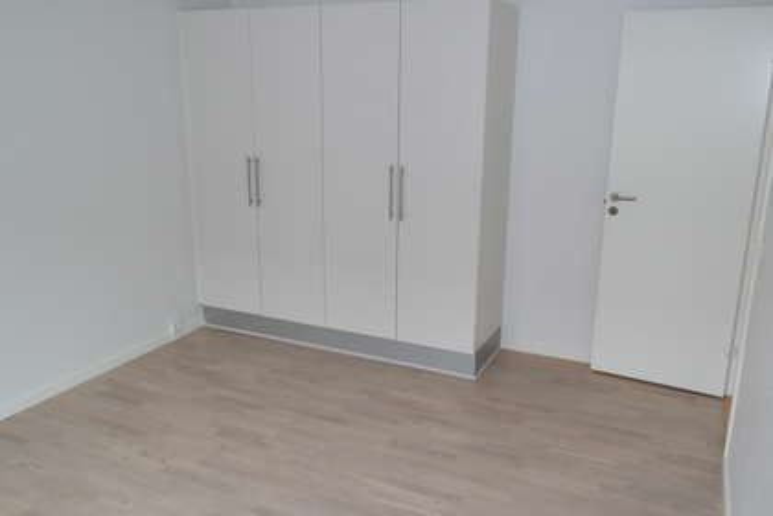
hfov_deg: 61.9
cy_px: 258
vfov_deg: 43.6
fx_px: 644
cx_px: 386
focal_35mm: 30
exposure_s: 1/40
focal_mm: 20
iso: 400
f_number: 4.5
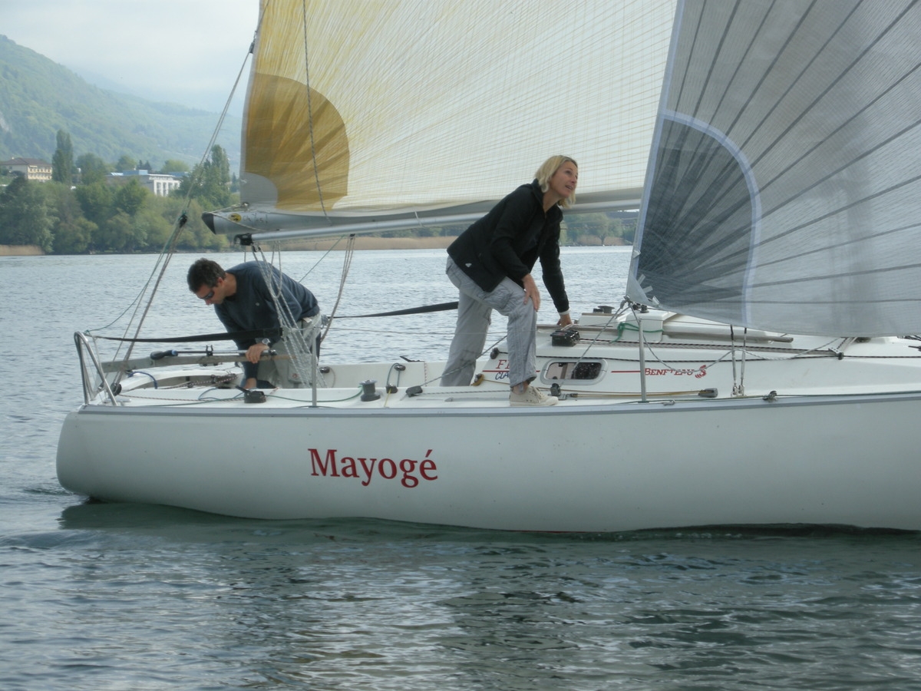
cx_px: 460
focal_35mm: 123
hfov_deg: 16.0
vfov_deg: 12.0
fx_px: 3273
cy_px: 346
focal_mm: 26.3
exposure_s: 1/254
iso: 64
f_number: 5.3
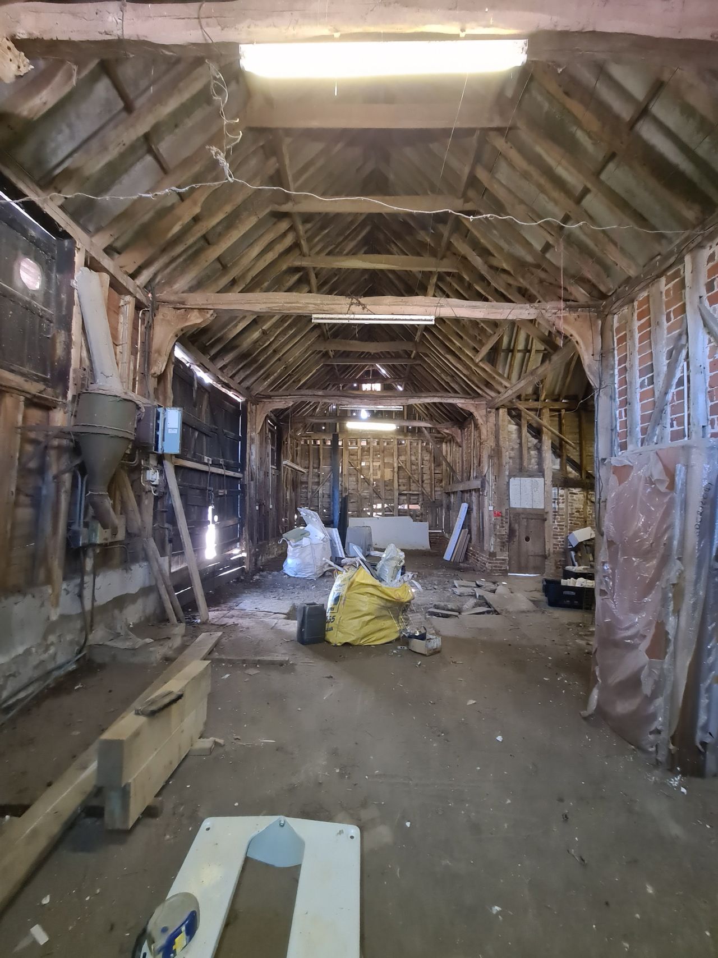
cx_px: 359
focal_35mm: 13
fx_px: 360
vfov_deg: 106.2
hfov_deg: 89.9
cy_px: 479
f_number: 2.2
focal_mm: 2.2
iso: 640
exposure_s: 1/14
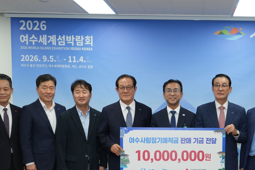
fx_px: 432
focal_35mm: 61
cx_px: 187
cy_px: 155
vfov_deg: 21.7
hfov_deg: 32.3
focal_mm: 33
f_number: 7.1
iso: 1250
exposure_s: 1/125
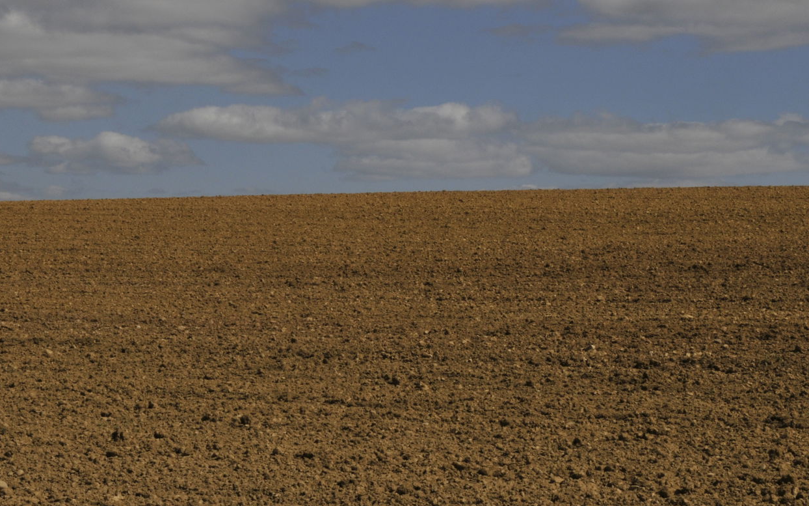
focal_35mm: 99
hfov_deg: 21.0
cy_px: 259
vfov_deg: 13.2
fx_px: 2182
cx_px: 413
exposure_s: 1/320
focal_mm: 42
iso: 200
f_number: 25
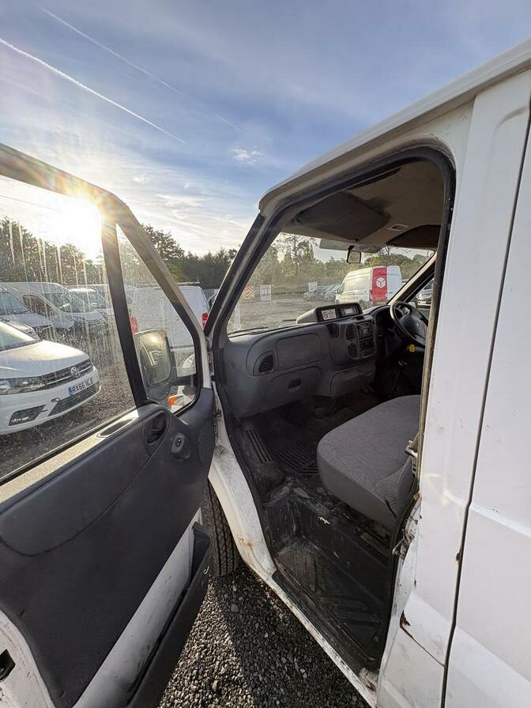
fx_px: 286
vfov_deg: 102.1
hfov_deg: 85.7
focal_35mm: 14
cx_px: 266
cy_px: 354
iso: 40
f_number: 2.2
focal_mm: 2.22
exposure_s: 1/291
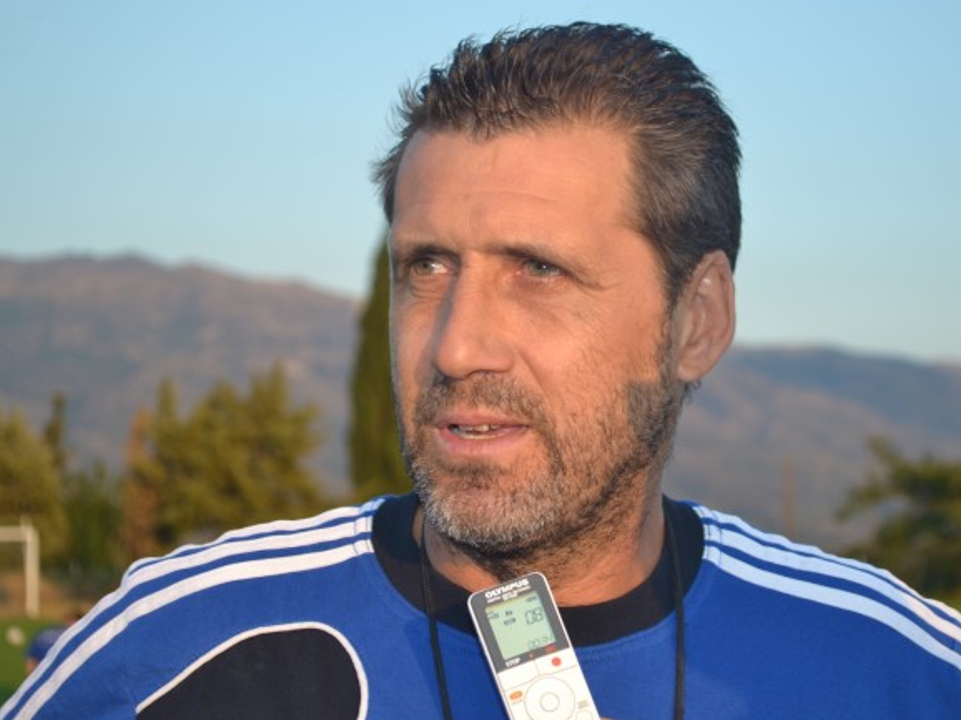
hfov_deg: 21.6
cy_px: 363
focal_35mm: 91
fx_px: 2513
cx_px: 504
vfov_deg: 16.3
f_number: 5.6
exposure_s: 1/125
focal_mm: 55
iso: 140
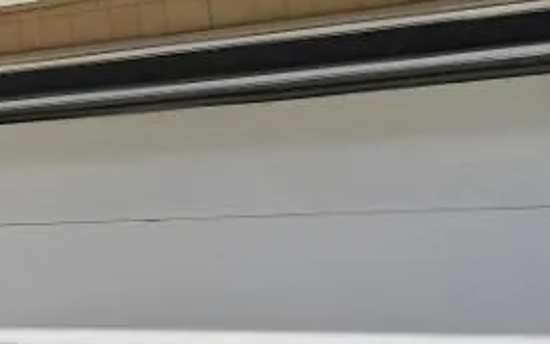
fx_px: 1325
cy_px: -136
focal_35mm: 88
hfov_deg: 17.5
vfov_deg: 14.1
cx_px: -516
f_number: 10
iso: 100
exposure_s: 1/200
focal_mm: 14.9
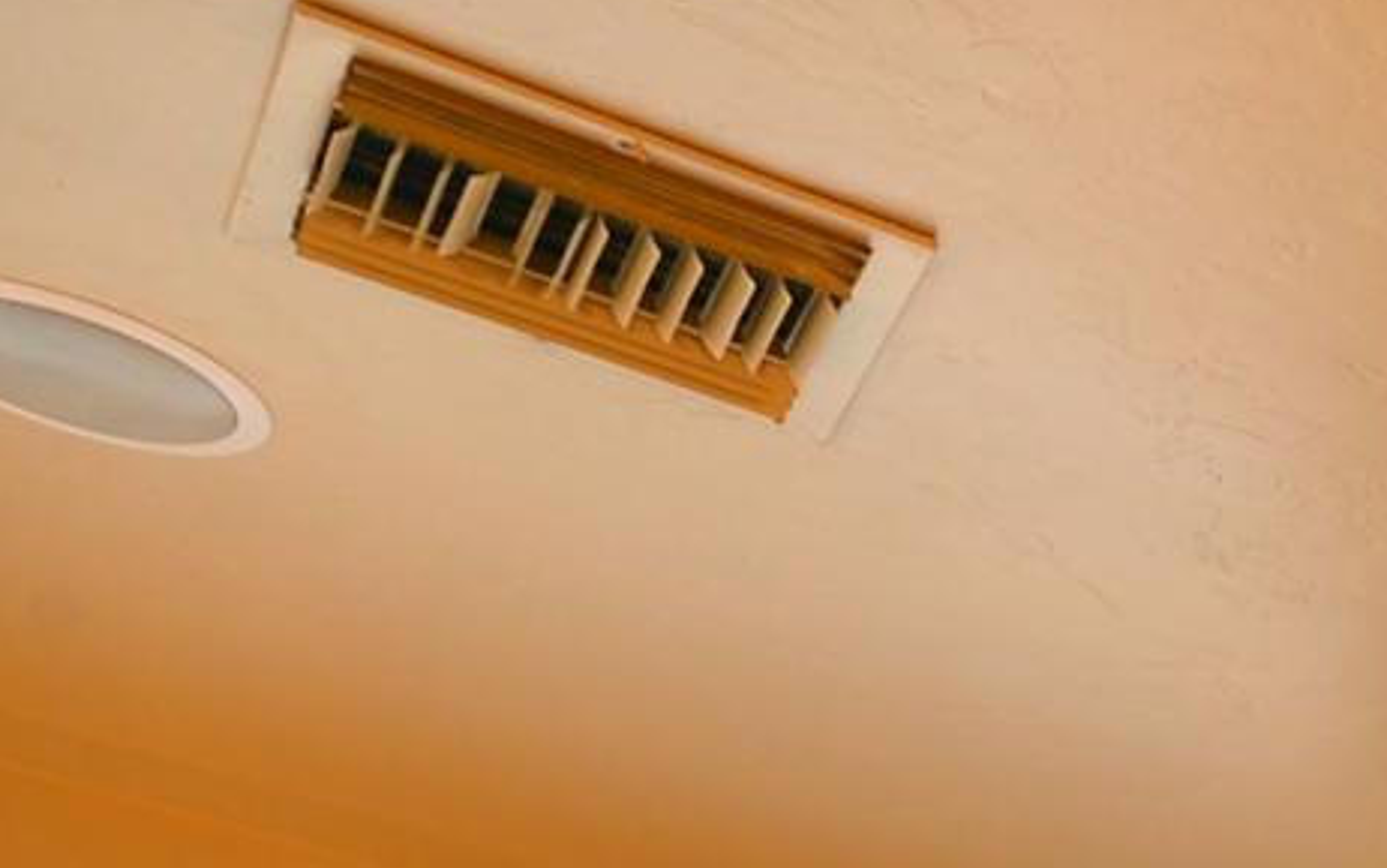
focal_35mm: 106
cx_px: 4092
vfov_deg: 9.8
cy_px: 2505
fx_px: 4008
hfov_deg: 11.6
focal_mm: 16
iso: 100
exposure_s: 1/1.6
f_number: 11
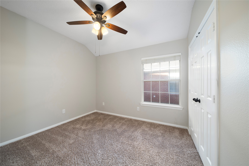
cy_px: 83
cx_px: 124
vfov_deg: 90.0
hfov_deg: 112.6
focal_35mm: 12
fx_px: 83
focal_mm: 12
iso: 800
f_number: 8
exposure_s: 1/10
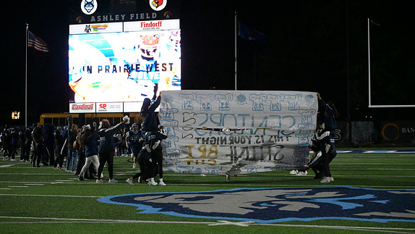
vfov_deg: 16.3
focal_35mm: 74
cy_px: 132
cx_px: 209
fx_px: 814
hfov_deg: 28.6
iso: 18000
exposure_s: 1/8000
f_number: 2.8
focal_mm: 70
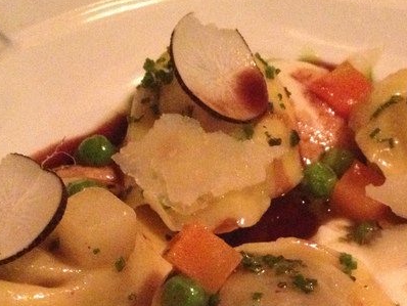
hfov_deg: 21.6
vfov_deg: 16.0
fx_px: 1059
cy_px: 323
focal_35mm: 90
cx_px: 301
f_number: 2.4
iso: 800
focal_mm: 4.28
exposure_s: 1/15
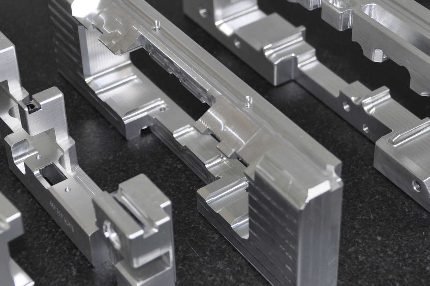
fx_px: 1098
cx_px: 231
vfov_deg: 14.8
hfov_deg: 22.2
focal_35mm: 92
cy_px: 77
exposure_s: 1/60
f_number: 4.2
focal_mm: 32
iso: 320
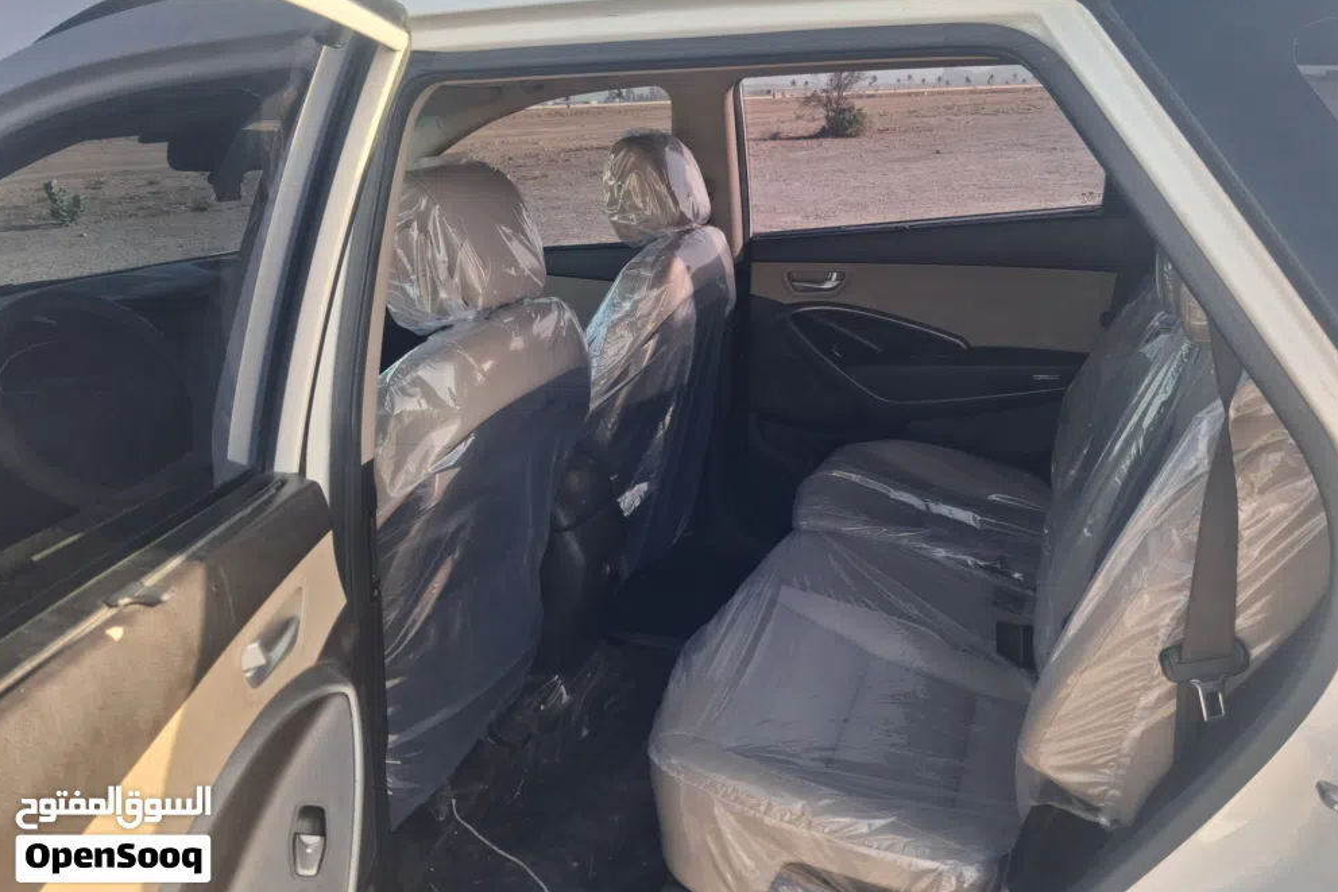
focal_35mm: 29
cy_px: 397
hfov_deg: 63.7
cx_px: 673
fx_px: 1078
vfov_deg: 44.9
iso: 20
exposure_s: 1/108
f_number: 1.8
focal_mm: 4
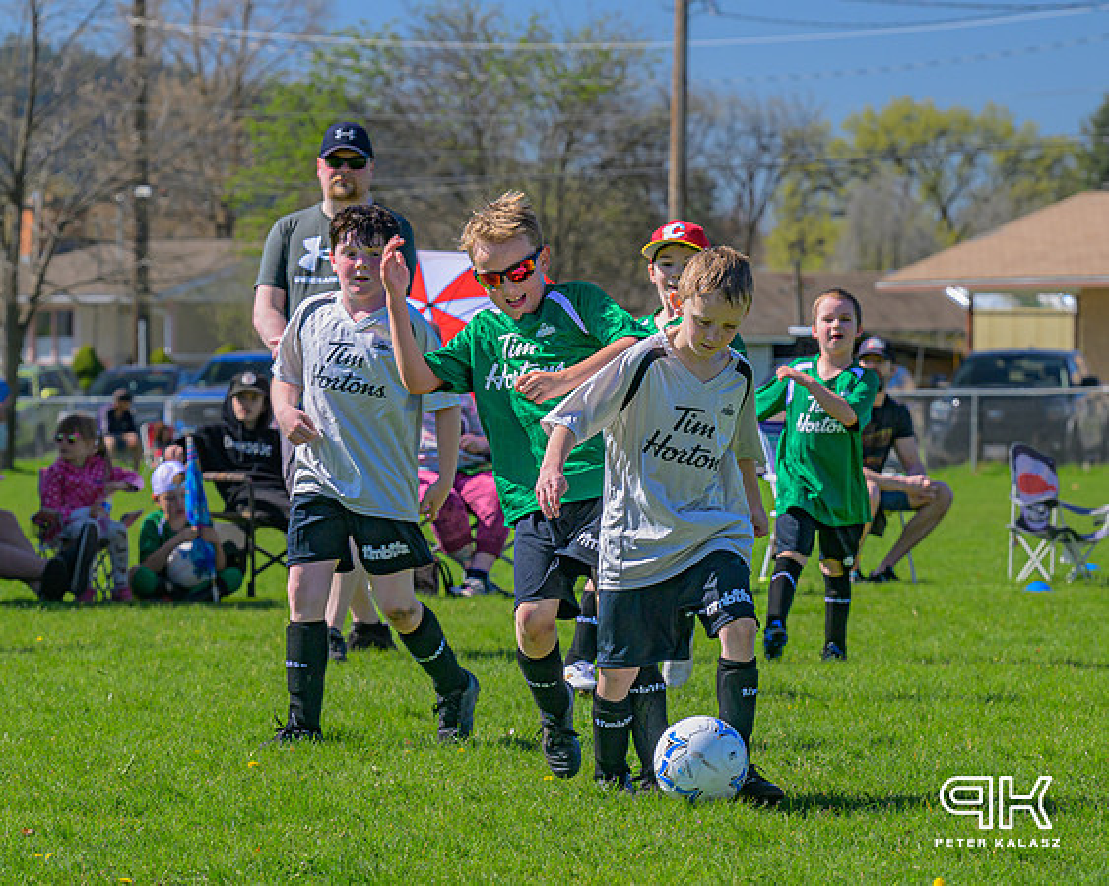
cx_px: 518
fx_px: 7286
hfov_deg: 8.7
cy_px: 485
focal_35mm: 222
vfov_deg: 7.0
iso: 320
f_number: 6.3
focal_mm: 120
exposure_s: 1/500
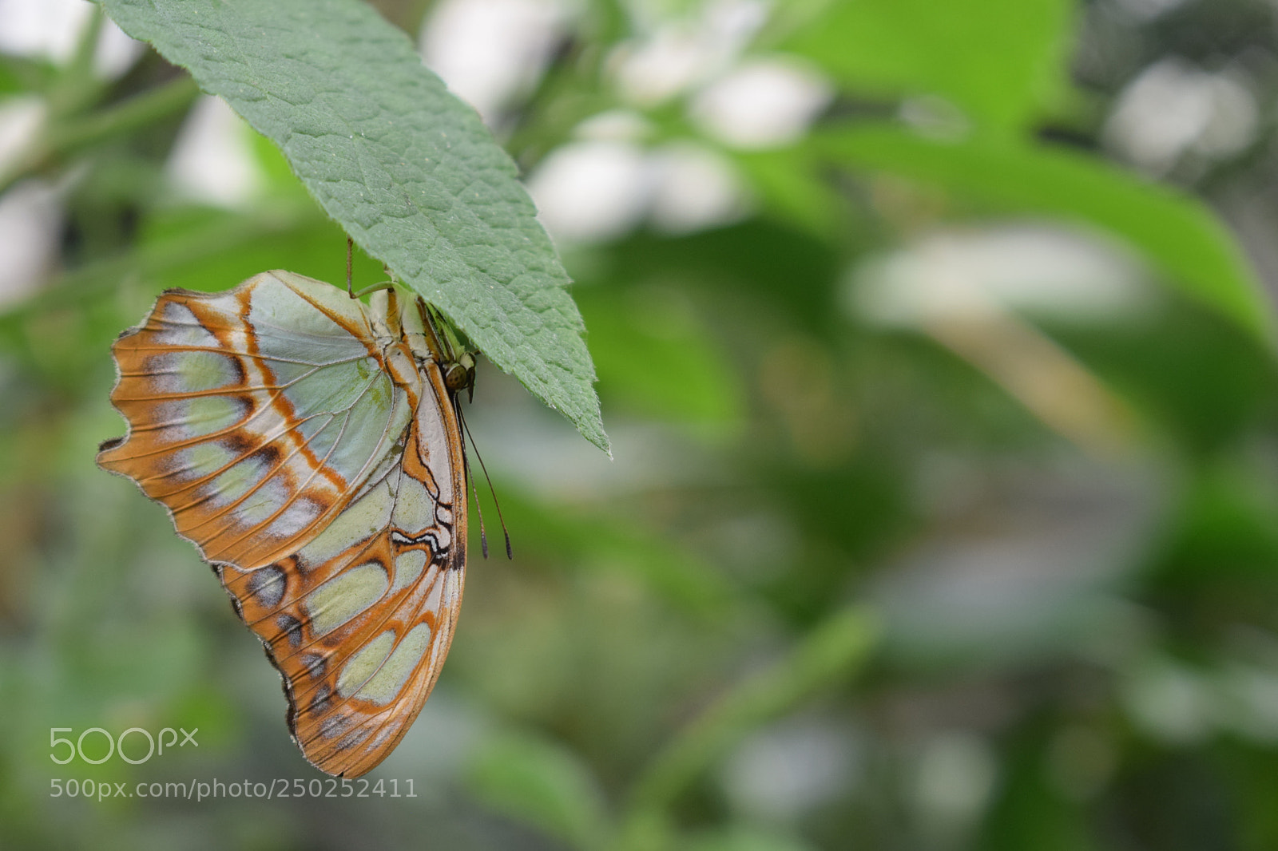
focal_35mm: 82
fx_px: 2928
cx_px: 639
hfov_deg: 24.6
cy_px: 426
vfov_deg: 16.5
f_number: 5.6
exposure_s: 1/60
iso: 720
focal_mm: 55
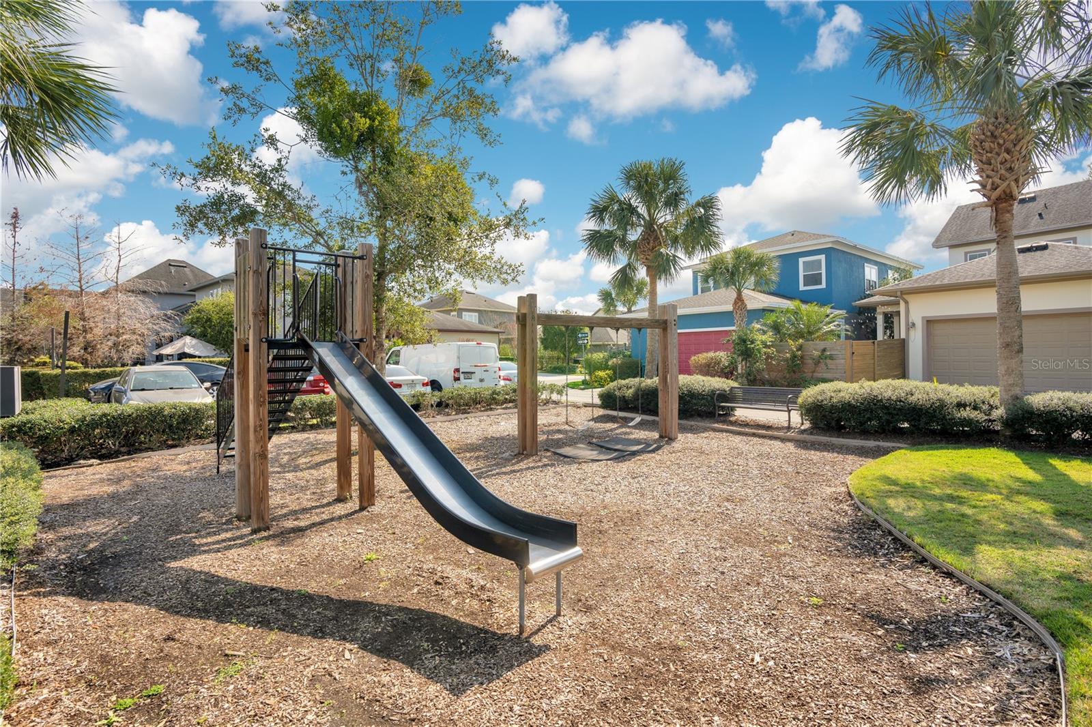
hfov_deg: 96.7
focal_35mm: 16
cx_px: 546
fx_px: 485
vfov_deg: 73.7
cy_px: 364
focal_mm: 16
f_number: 8
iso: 100
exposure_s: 1/320
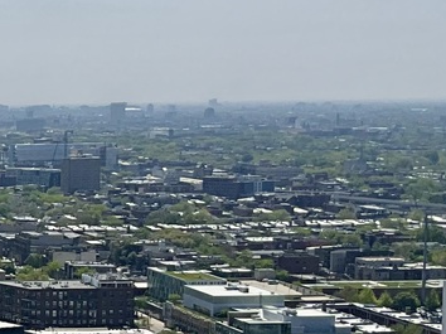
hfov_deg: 14.7
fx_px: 1519
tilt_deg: -6.5
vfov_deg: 12.5
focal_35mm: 118
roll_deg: +0.8
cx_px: -343
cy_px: 266
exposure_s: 1/3788
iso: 25
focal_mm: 3
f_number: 1.8
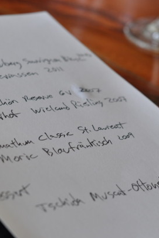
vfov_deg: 18.0
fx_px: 756
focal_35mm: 114
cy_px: 120
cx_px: 40
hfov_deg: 12.0
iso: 400
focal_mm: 50
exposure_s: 1/80
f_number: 4.5
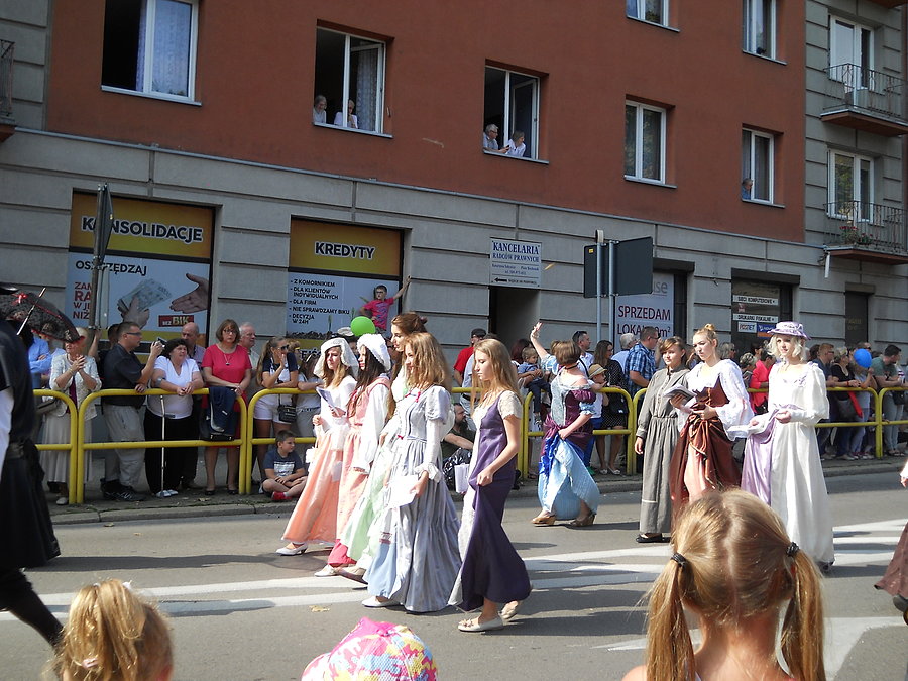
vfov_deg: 35.1
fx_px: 1075
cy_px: 340
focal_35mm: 41
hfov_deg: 45.8
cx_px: 454
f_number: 5.5
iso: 80
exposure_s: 1/160
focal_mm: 6.72
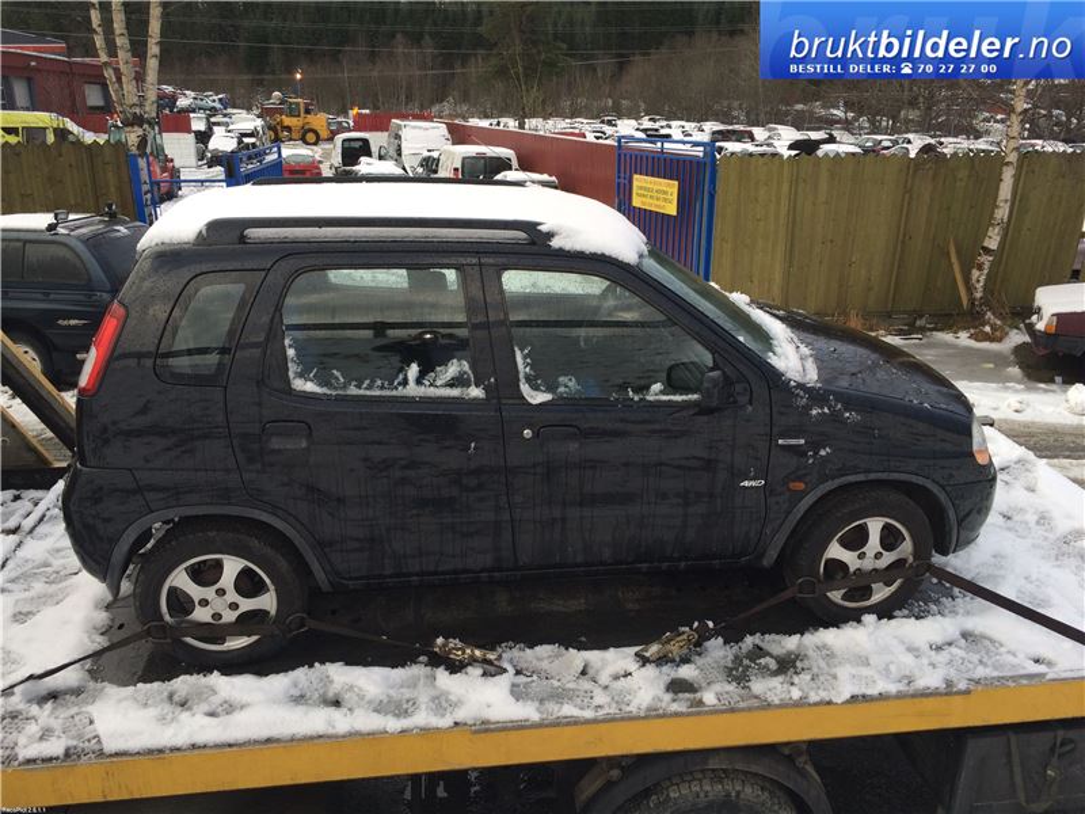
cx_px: 542
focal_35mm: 29
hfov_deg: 61.7
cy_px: 407
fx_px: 909
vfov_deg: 48.2
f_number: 2.2
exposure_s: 1/194
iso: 32
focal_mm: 4.15
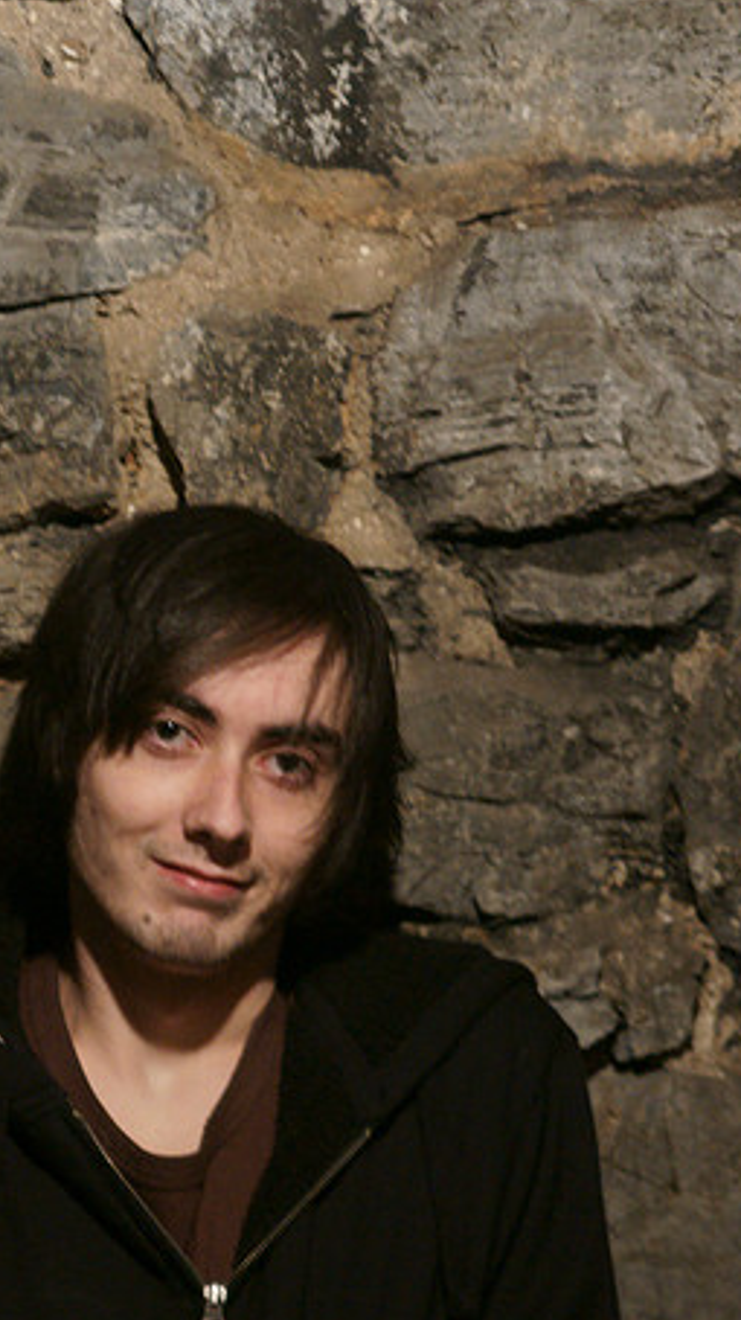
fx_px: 5269
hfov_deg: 8.0
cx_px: 254
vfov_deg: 14.3
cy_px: 756
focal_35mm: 151
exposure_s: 1/25
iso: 1600
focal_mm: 75
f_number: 3.2
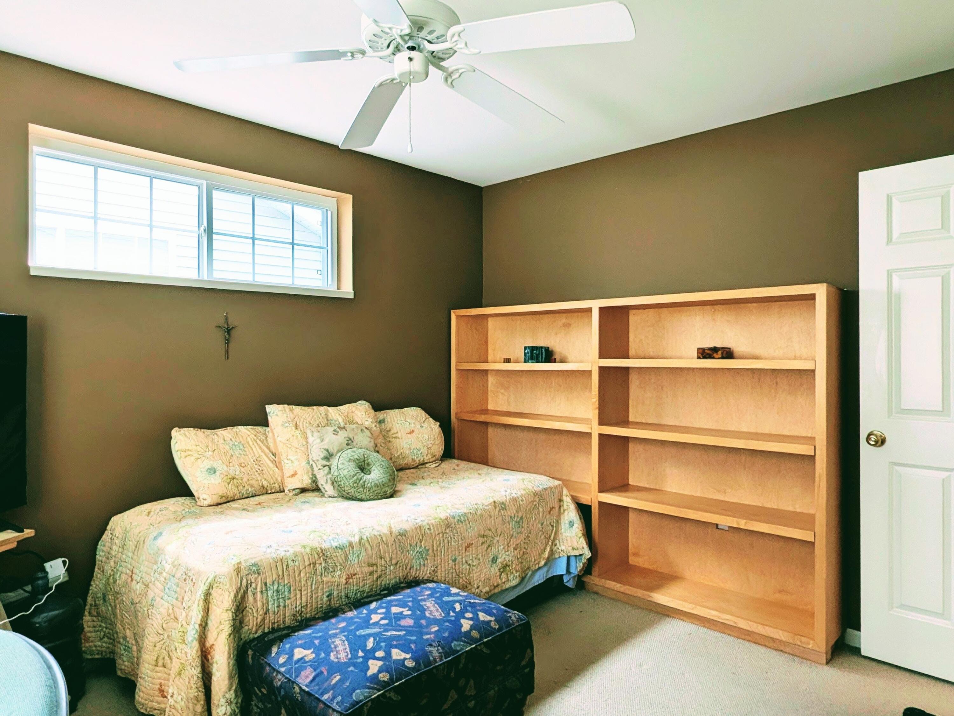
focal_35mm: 16
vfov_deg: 78.1
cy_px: 358
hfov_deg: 94.5
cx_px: 477
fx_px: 441
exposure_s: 1/94.8
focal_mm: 2.22
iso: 48
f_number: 2.2
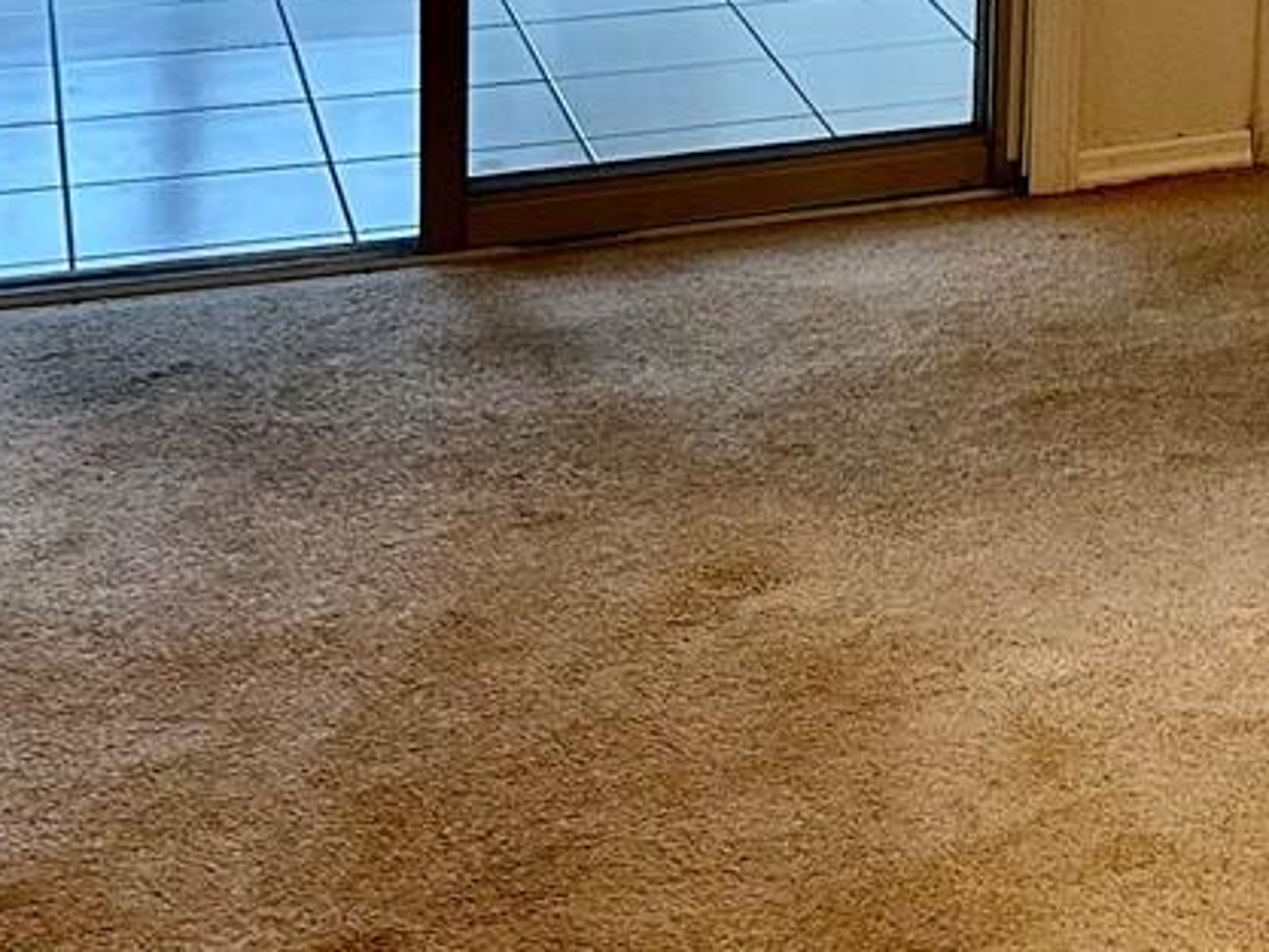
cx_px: 1811
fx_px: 3374
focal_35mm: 92
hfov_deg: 19.1
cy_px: -627
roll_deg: -3.0
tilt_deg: -4.8
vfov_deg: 14.6
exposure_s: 1/60
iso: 200
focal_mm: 6.86
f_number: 1.78
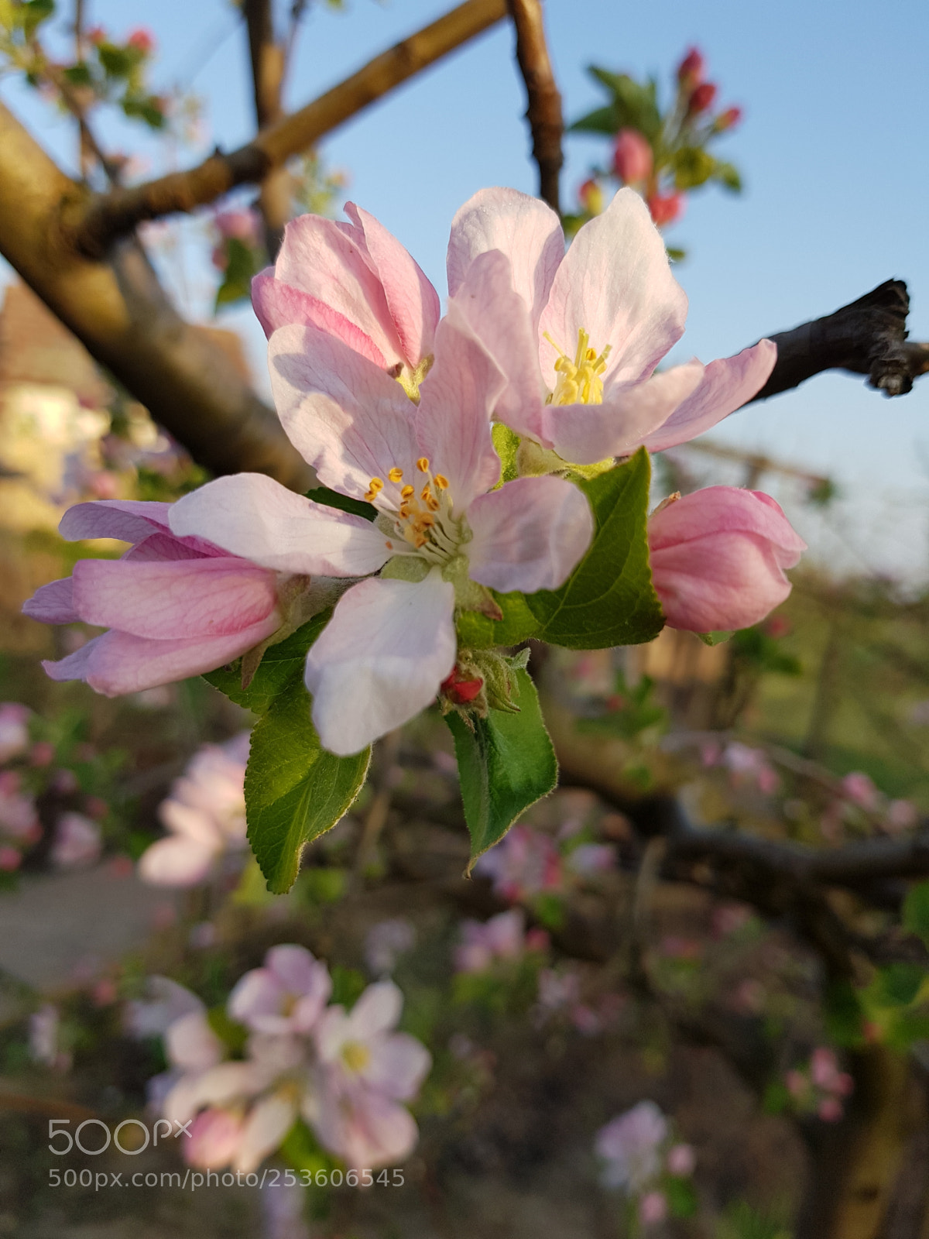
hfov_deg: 53.1
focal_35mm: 26
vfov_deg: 67.3
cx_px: 464
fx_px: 930
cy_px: 620
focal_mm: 4.2
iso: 40
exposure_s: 1/636
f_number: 1.7
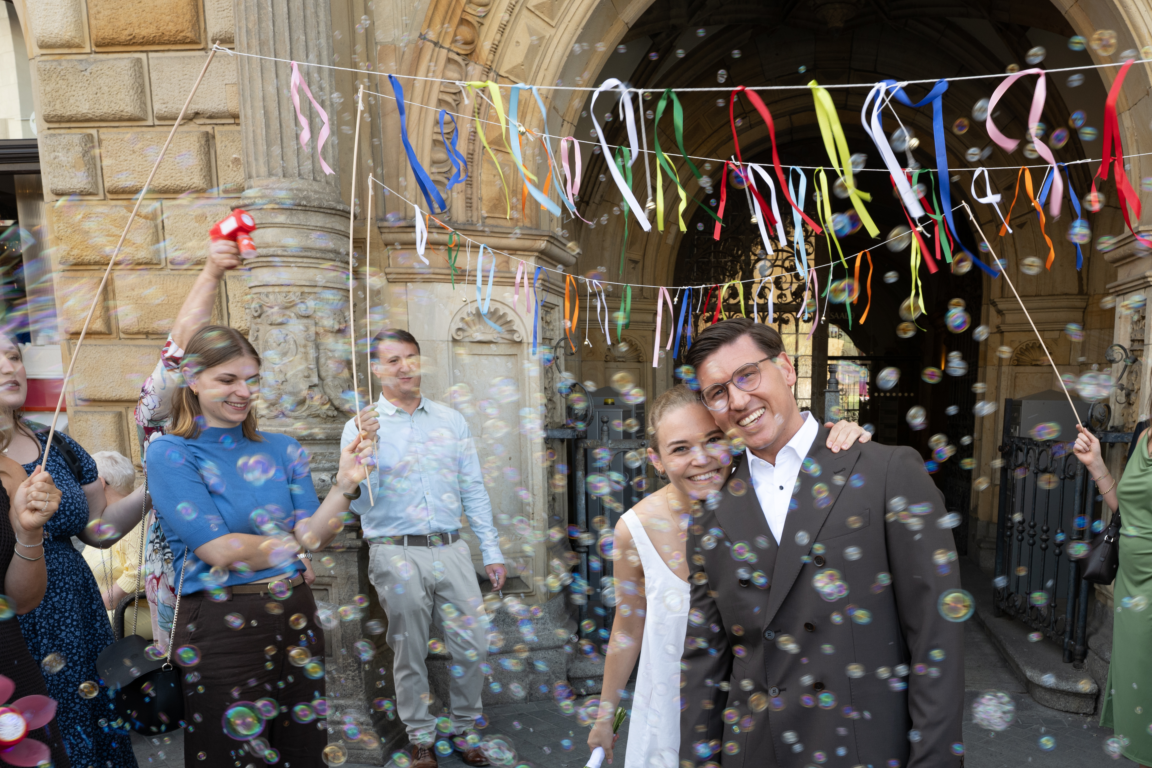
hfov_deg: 59.6
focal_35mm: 31
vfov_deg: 41.2
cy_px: 578
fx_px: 988
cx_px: 727
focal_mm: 17.5
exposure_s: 1/60
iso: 125
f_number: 7.1
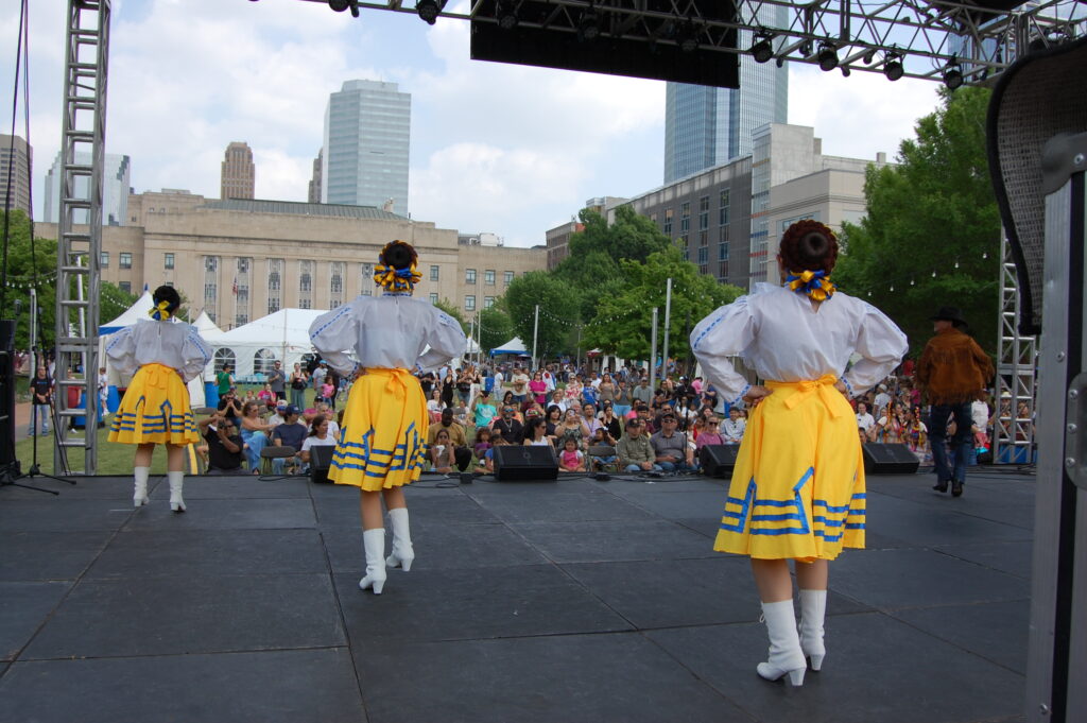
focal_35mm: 30
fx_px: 905
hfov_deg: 62.0
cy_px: 362
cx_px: 544
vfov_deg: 43.5
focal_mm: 20
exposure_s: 1/250
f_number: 8
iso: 200
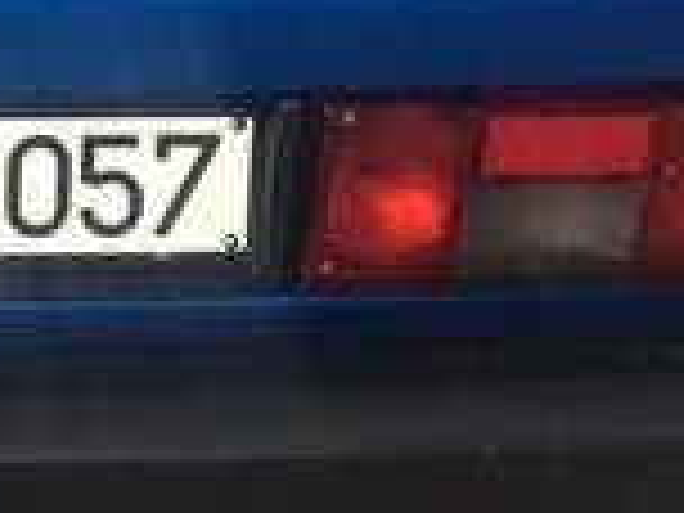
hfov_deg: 14.8
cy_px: -205
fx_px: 2490
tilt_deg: -19.3
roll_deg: -0.5
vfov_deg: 11.4
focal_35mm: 126
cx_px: -243
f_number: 2.2
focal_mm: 4.15
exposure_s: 1/50
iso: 40
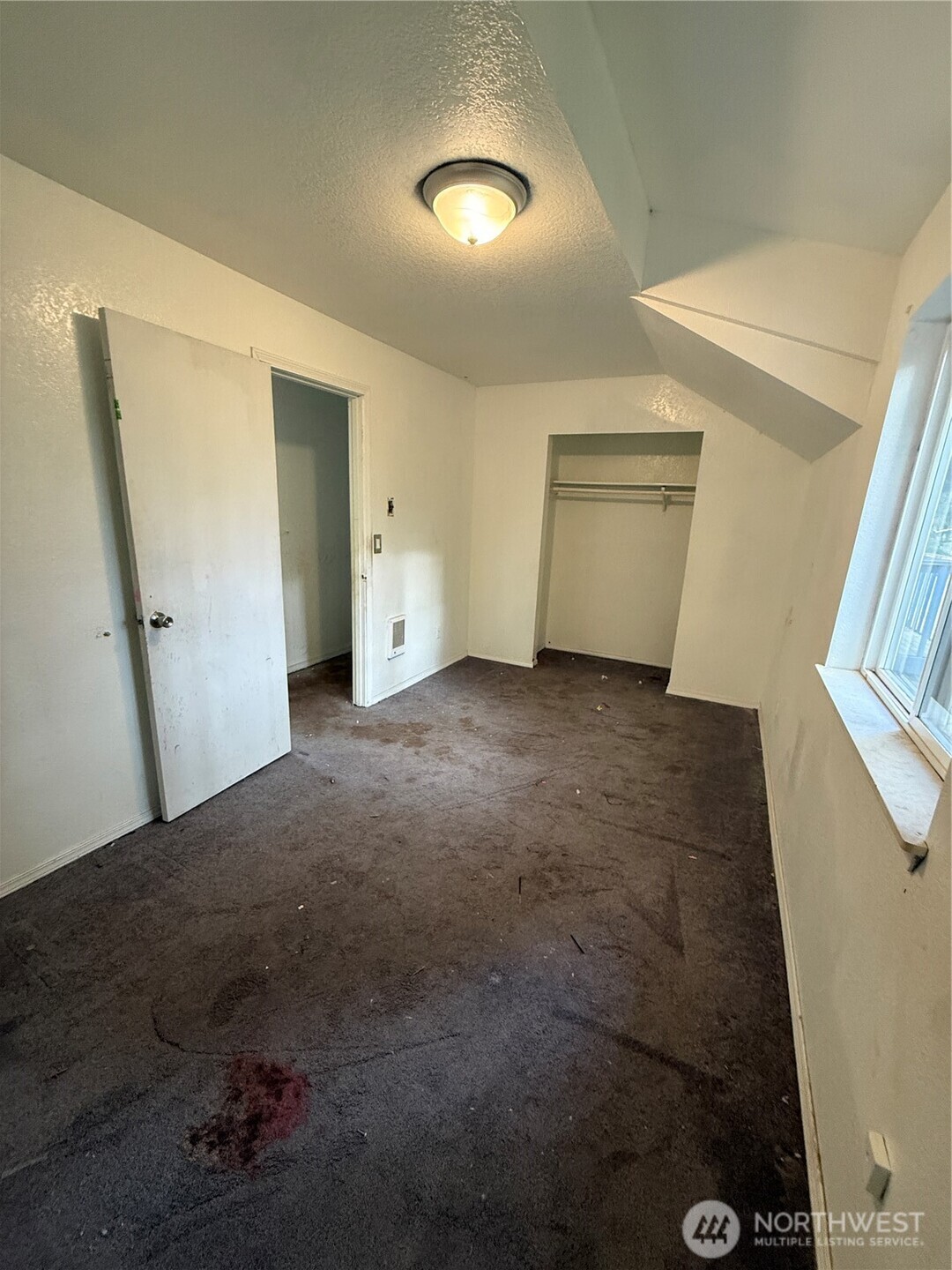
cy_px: 635
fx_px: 513
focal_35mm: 14
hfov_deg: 85.7
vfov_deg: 102.1
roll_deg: -1.2
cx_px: 476
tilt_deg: -11.6
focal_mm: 2.22
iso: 400
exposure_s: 1/60
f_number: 2.2
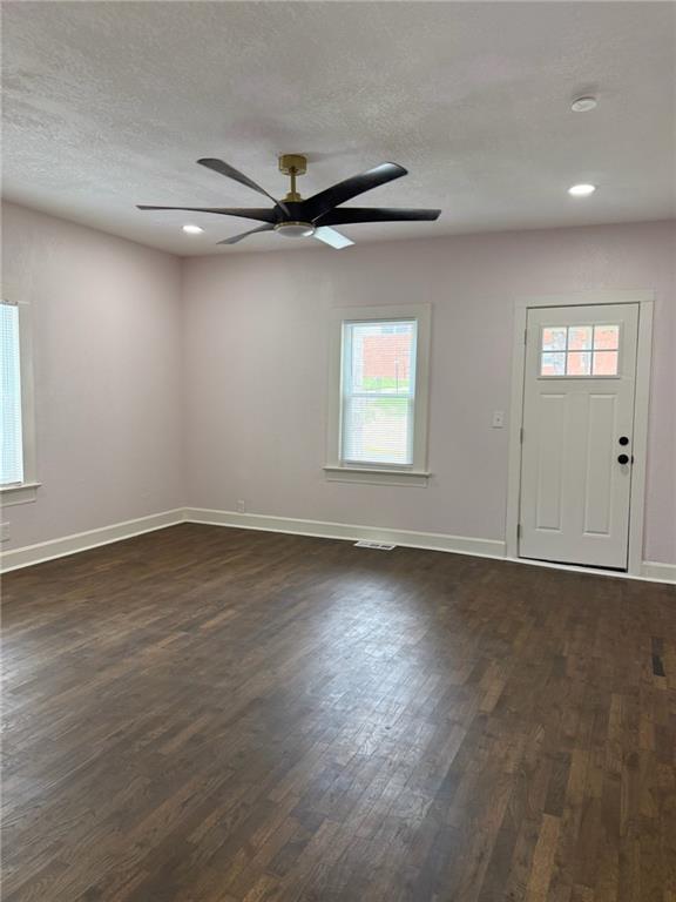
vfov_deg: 71.6
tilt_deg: -4.9
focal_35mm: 24
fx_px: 625
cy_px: 451
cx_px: 338
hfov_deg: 56.8
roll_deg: -0.2
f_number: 1.78
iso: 200
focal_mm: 6.76
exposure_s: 1/148
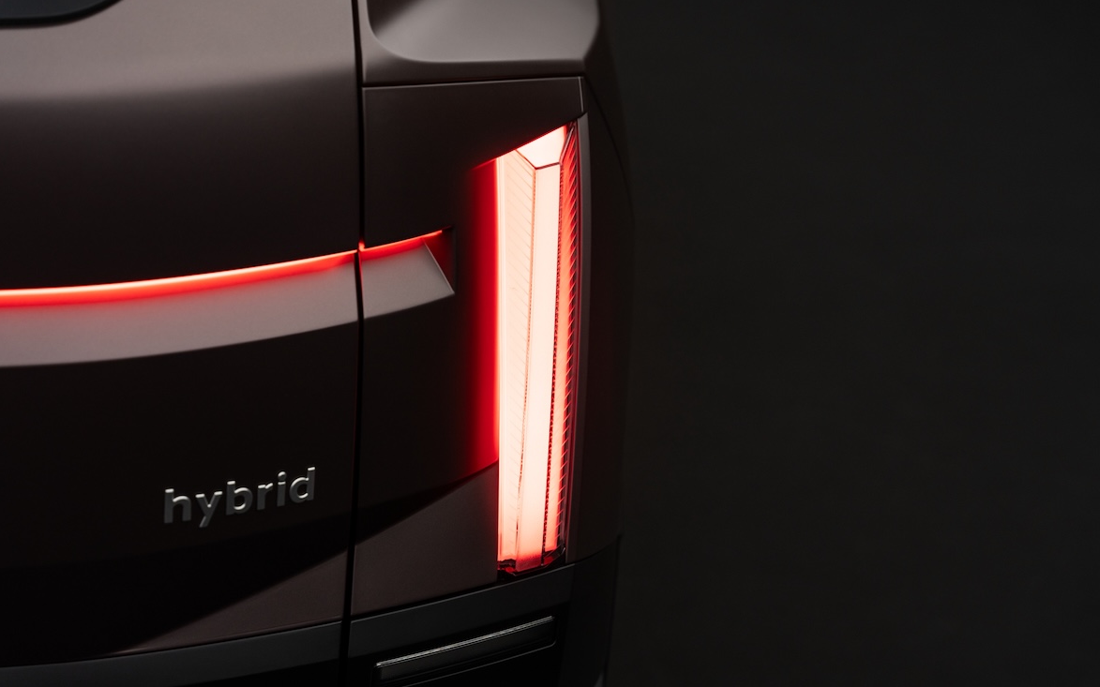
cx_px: 560
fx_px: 2188
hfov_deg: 28.2
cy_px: 336
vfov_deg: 17.9
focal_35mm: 73
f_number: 3.5
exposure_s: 1/50
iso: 400
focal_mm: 70
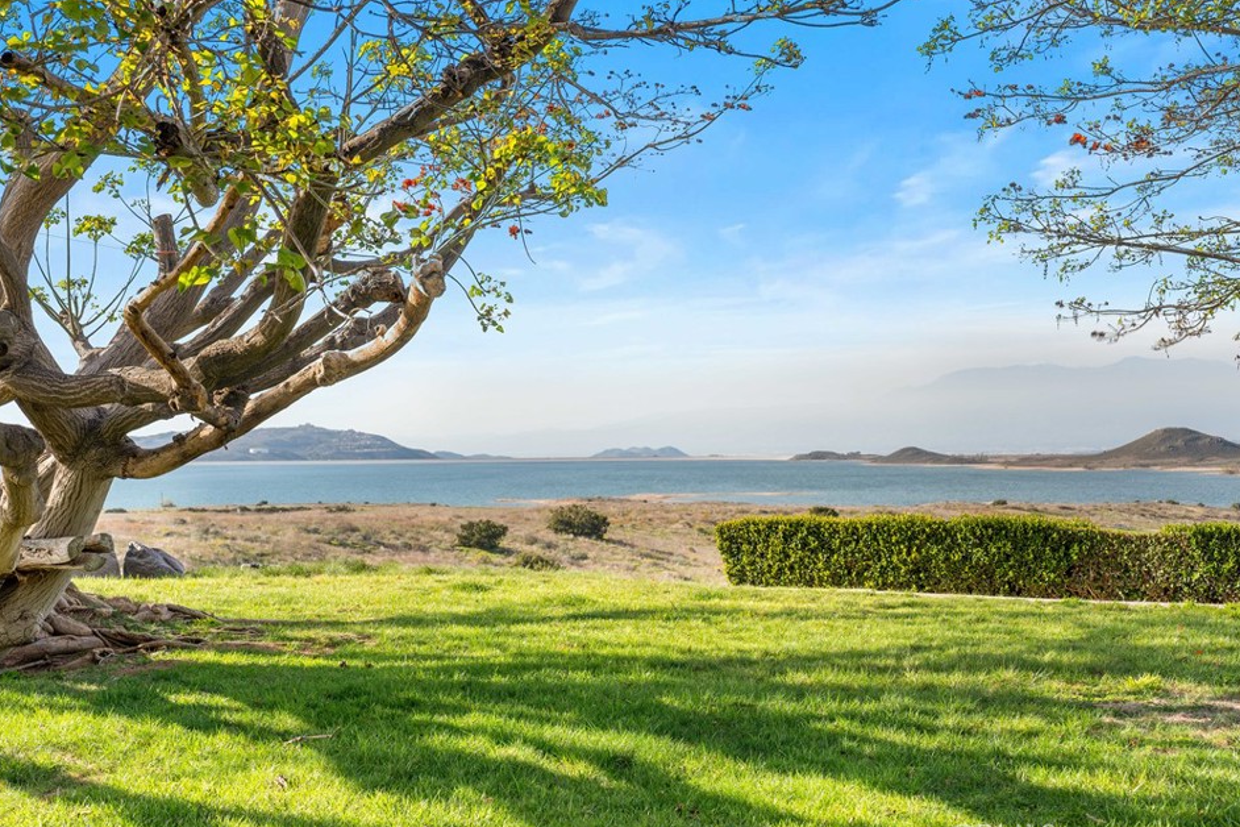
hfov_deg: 39.6
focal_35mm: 50
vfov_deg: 27.0
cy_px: 405
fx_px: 1722
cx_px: 629
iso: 100
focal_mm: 46
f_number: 6.3
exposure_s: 1/80
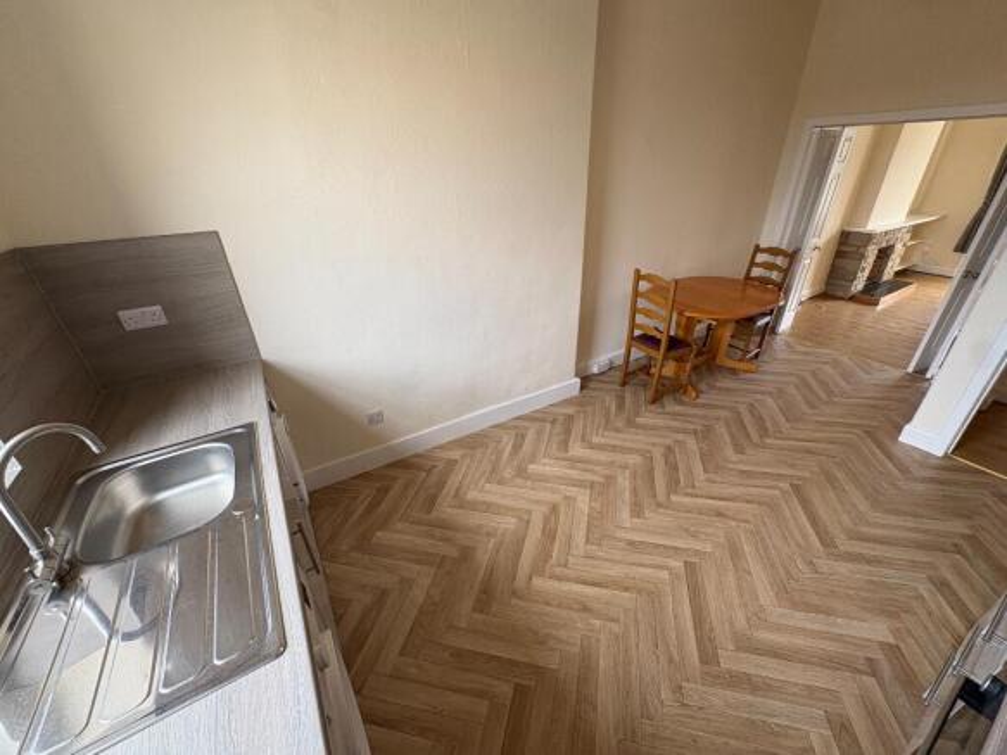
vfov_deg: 85.7
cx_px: 504
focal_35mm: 14
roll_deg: +2.0
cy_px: 378
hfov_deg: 102.1
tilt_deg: -27.8
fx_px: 407
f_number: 2.2
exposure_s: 1/99
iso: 125
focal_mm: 2.22
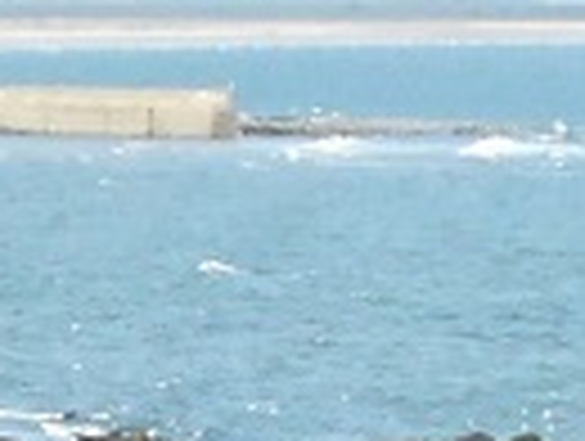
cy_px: 1436
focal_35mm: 284
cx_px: 81
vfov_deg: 4.9
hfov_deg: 6.9
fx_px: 4808
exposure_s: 1/1000
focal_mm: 6.7
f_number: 3.9
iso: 200
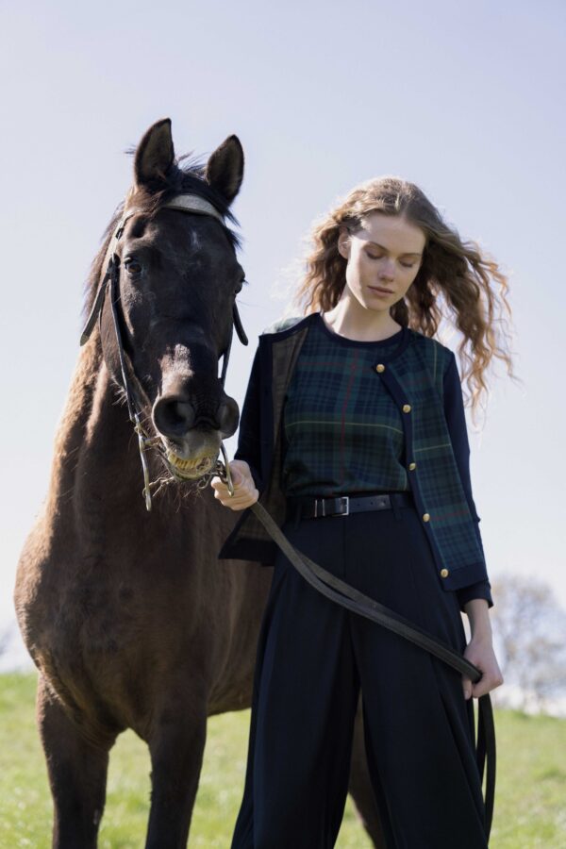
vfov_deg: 37.5
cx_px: 283
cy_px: 424
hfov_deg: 25.5
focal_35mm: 53
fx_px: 1250
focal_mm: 53
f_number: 2.8
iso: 100
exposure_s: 1/640
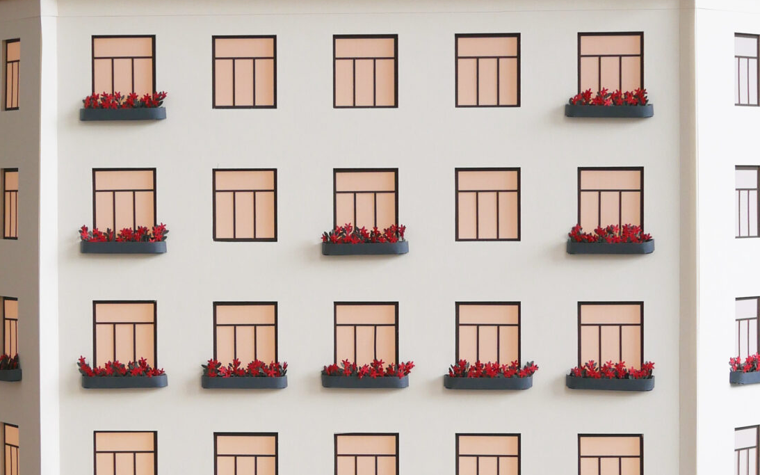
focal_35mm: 149
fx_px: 3086
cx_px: 316
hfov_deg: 14.0
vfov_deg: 8.8
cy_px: 318
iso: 200
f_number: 3.2
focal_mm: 30
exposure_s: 1/125
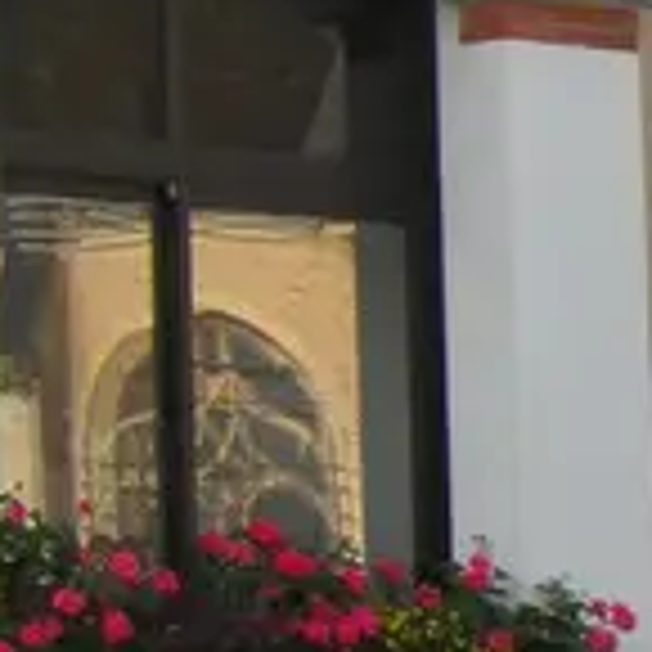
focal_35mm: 257
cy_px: 103
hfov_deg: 6.4
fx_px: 5477
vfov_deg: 6.8
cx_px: -1016
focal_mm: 5.8
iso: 100
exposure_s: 1/195
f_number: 5.6
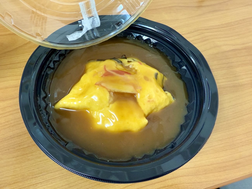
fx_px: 175
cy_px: 94
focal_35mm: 24
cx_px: 126
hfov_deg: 71.6
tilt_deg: -60.1
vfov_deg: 56.8
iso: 400
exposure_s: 1/50
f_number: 2.2
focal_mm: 2.22
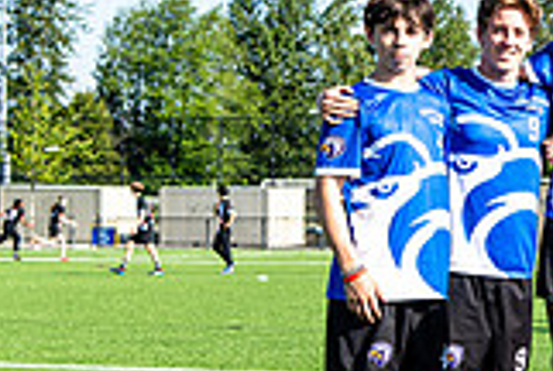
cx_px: 934
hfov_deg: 13.1
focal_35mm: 144
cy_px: 208
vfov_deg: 9.6
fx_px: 2216
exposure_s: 1/250
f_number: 5.6
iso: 64
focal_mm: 40
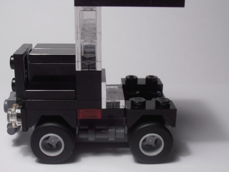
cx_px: 104
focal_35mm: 54
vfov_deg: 27.0
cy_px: 76
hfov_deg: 35.5
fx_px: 357
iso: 80
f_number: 3.9
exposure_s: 1/50
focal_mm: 6.61
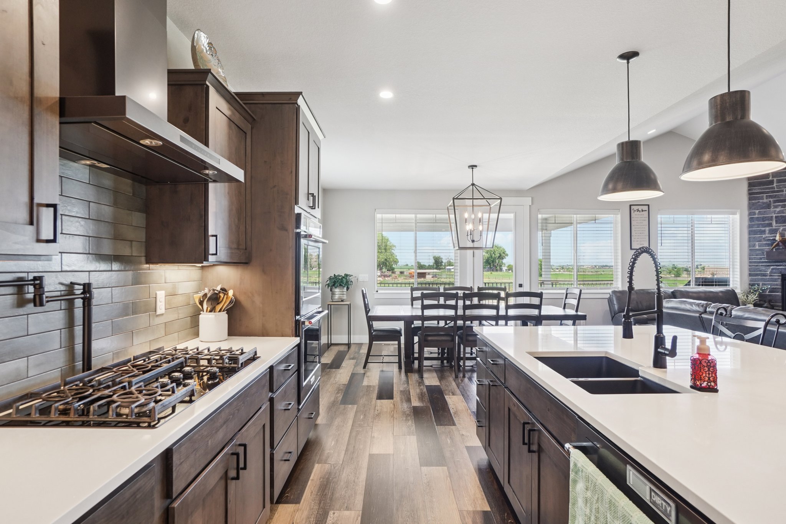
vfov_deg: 67.4
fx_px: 393
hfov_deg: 90.0
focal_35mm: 18
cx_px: 393
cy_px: 262
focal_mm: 12
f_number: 8
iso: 400
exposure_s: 1/25
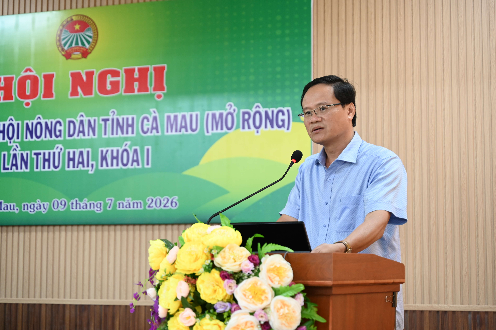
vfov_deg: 20.0
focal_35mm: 68
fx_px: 936
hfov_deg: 29.7
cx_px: 248
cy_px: 165
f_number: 2.8
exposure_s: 1/125
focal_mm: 68
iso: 1000
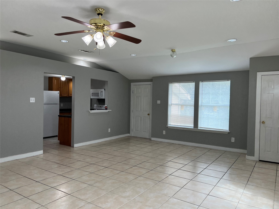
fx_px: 210
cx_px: 140
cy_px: 104
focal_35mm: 26
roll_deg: -0.1
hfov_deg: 67.3
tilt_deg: -1.1
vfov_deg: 53.1
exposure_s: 1/152
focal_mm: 5.7
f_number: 1.5
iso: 40
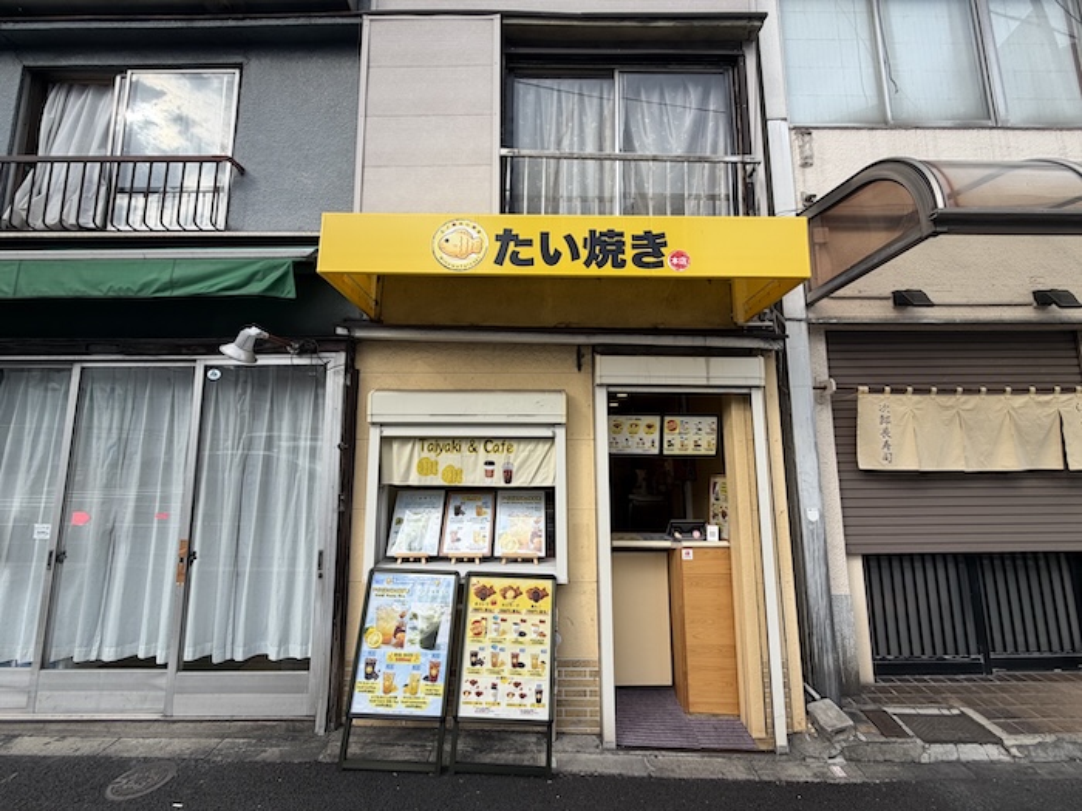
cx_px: 541
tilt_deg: +8.1
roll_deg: +0.0
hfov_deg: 102.1
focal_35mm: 14
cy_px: 406
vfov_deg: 85.7
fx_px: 438
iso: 40
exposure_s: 1/502
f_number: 2.2
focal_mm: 2.22
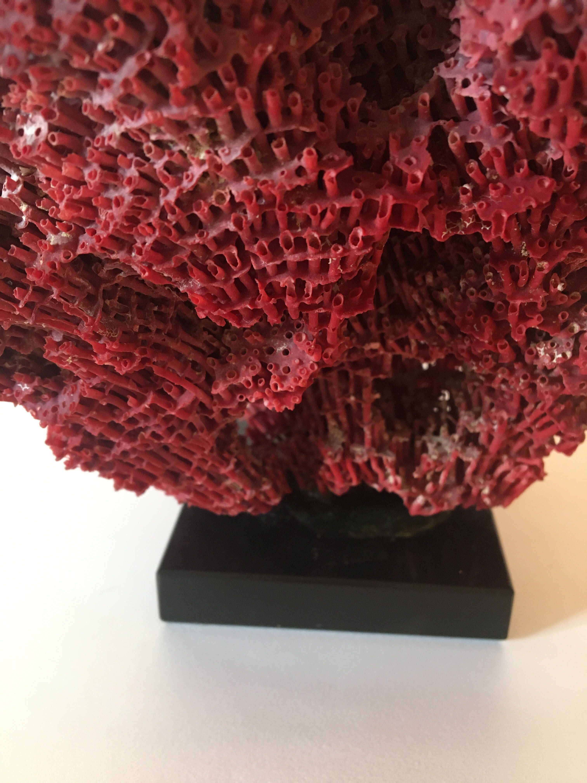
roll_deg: -0.3
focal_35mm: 29
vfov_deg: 61.7
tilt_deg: -26.6
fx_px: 656
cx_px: 294
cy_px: 392
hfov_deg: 48.2
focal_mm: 4.15
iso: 250
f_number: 2.2
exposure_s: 1/33
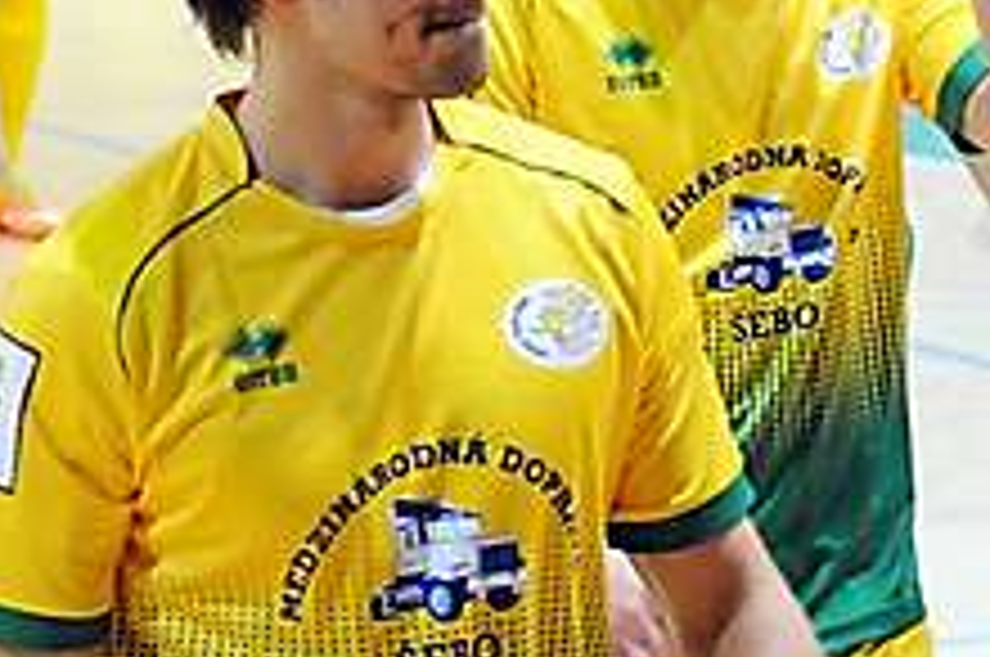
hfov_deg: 7.2
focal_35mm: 287
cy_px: 238
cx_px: 112
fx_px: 7881
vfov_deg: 4.8
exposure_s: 1/100
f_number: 4
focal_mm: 70
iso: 3200
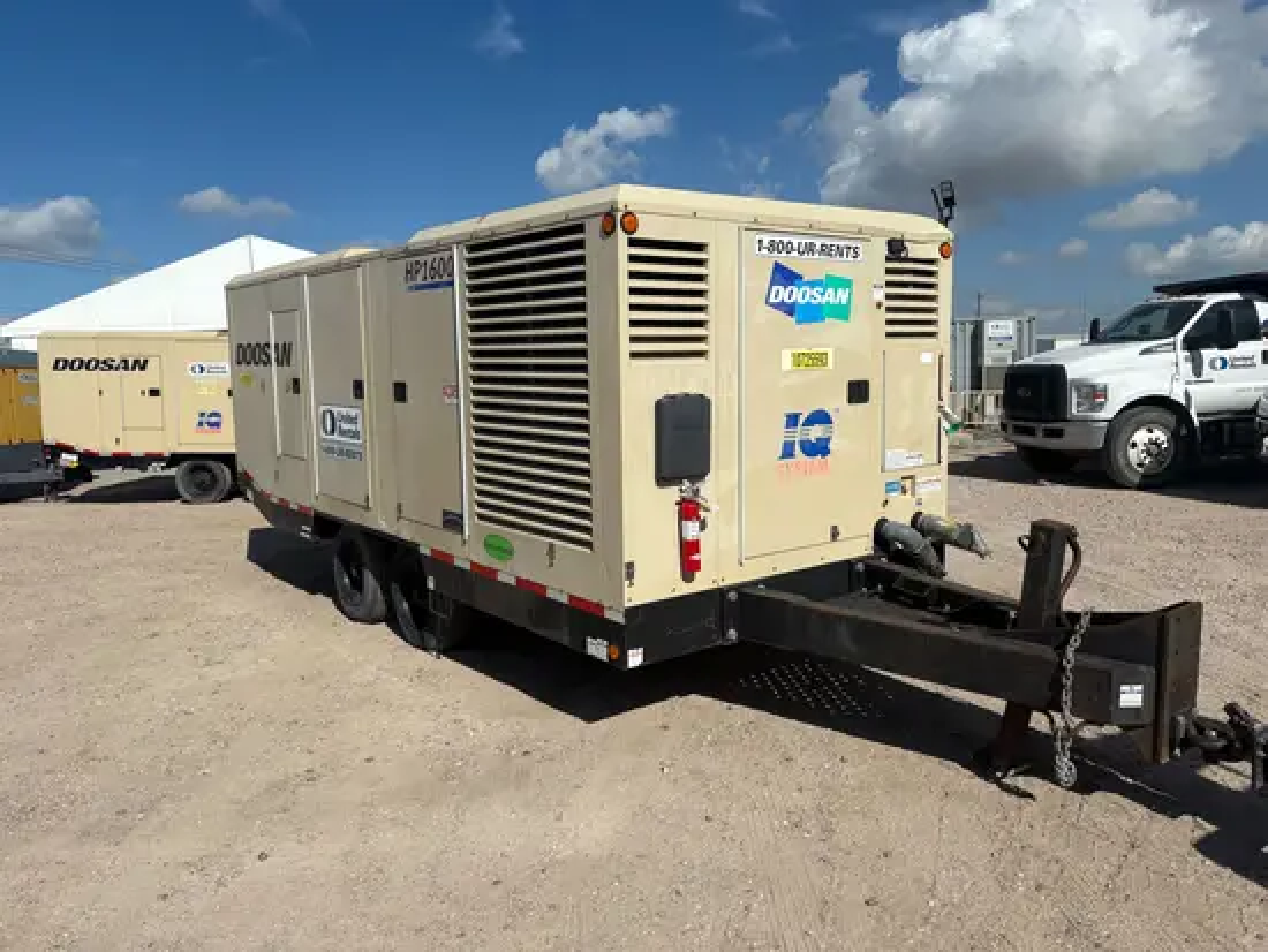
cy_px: 476
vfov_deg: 53.1
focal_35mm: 26
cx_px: 634
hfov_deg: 67.3
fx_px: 953
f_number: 1.6
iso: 50
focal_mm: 5.96
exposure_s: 1/6993
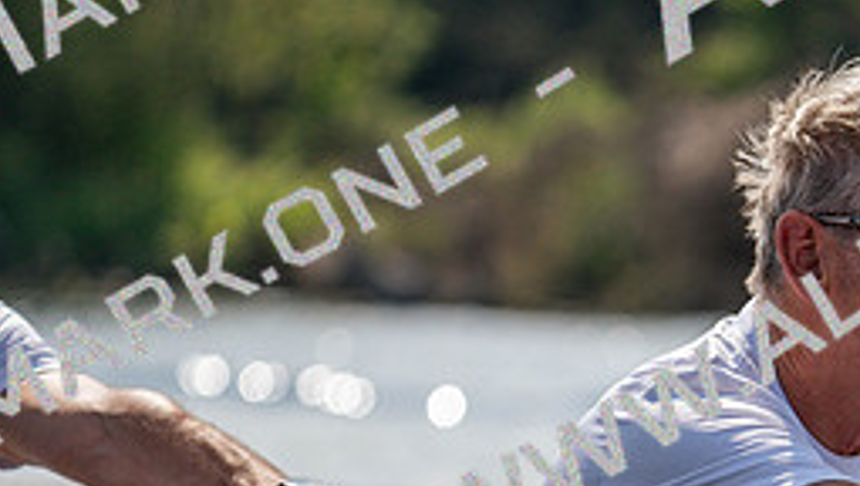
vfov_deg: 2.0
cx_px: 840
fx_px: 13581
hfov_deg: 3.6
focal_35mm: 595
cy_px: 559
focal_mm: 250
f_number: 5.6
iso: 160
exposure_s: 1/1600
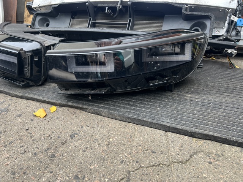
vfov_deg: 53.0
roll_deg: -1.9
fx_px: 182
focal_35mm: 26
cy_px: 91
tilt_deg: -23.5
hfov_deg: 67.3
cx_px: 122
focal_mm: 5.7
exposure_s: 1/121
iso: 50
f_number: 1.5
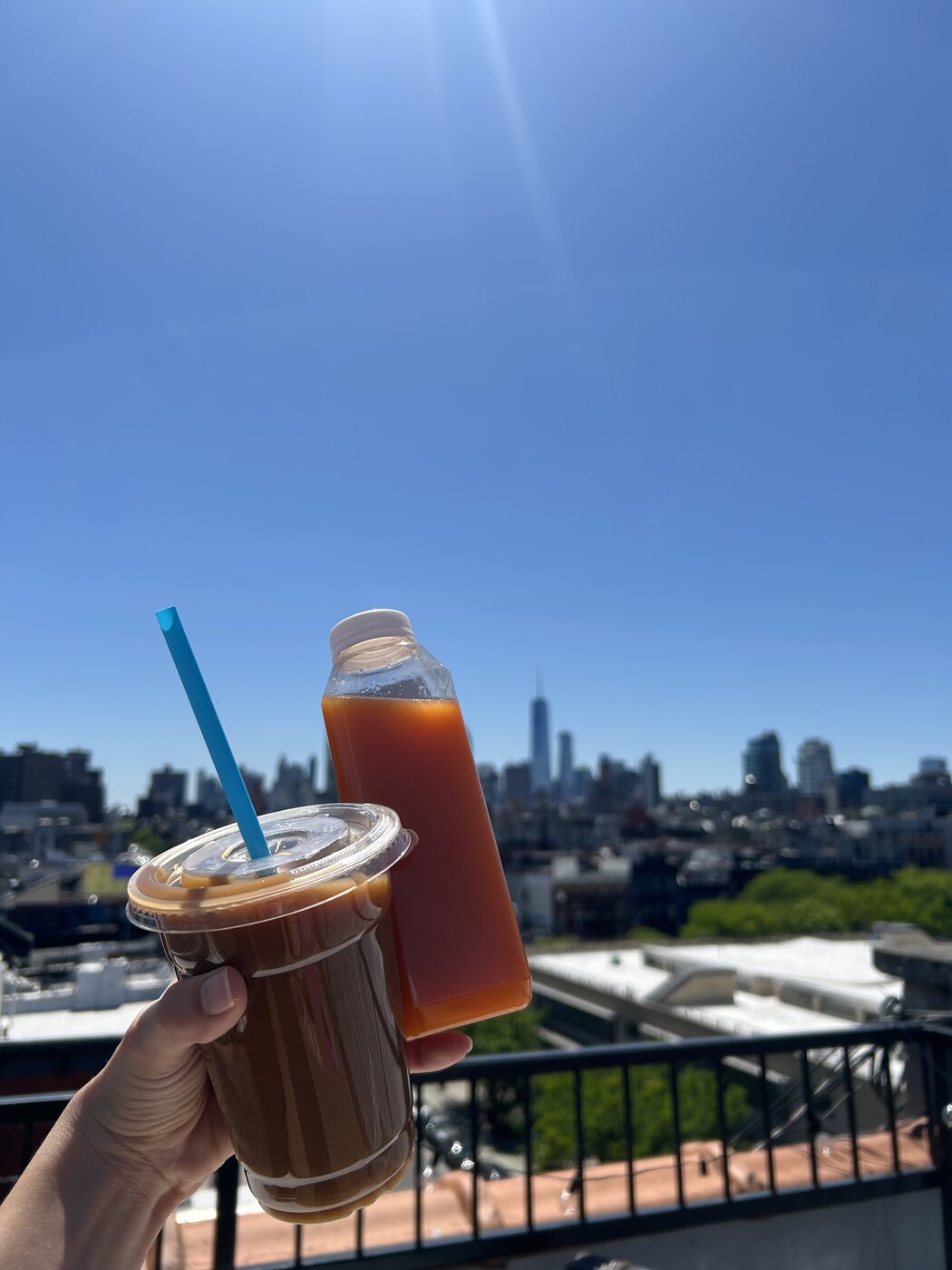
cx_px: 476
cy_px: 635
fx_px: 953
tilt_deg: +11.0
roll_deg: -1.0
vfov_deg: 67.3
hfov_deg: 53.1
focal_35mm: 26
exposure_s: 1/3571
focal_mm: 5.7
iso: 50
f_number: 1.5
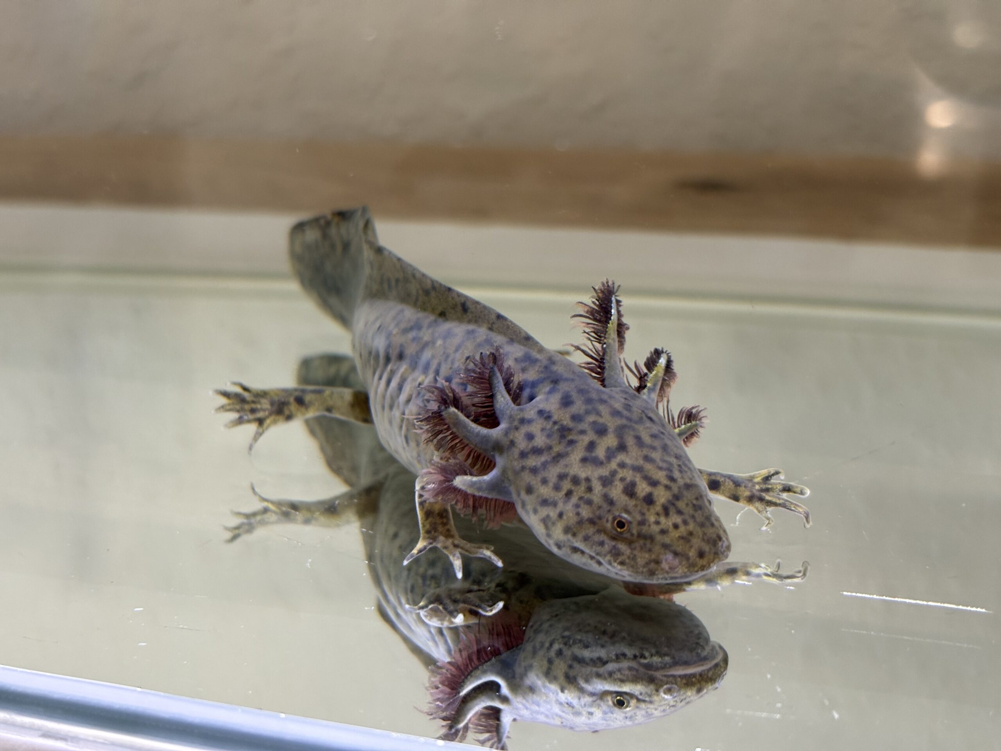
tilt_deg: -21.1
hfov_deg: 36.8
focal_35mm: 52
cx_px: 500
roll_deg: +2.5
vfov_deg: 28.0
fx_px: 1504
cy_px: 376
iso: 125
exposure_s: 1/60
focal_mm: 5.96
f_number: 1.6
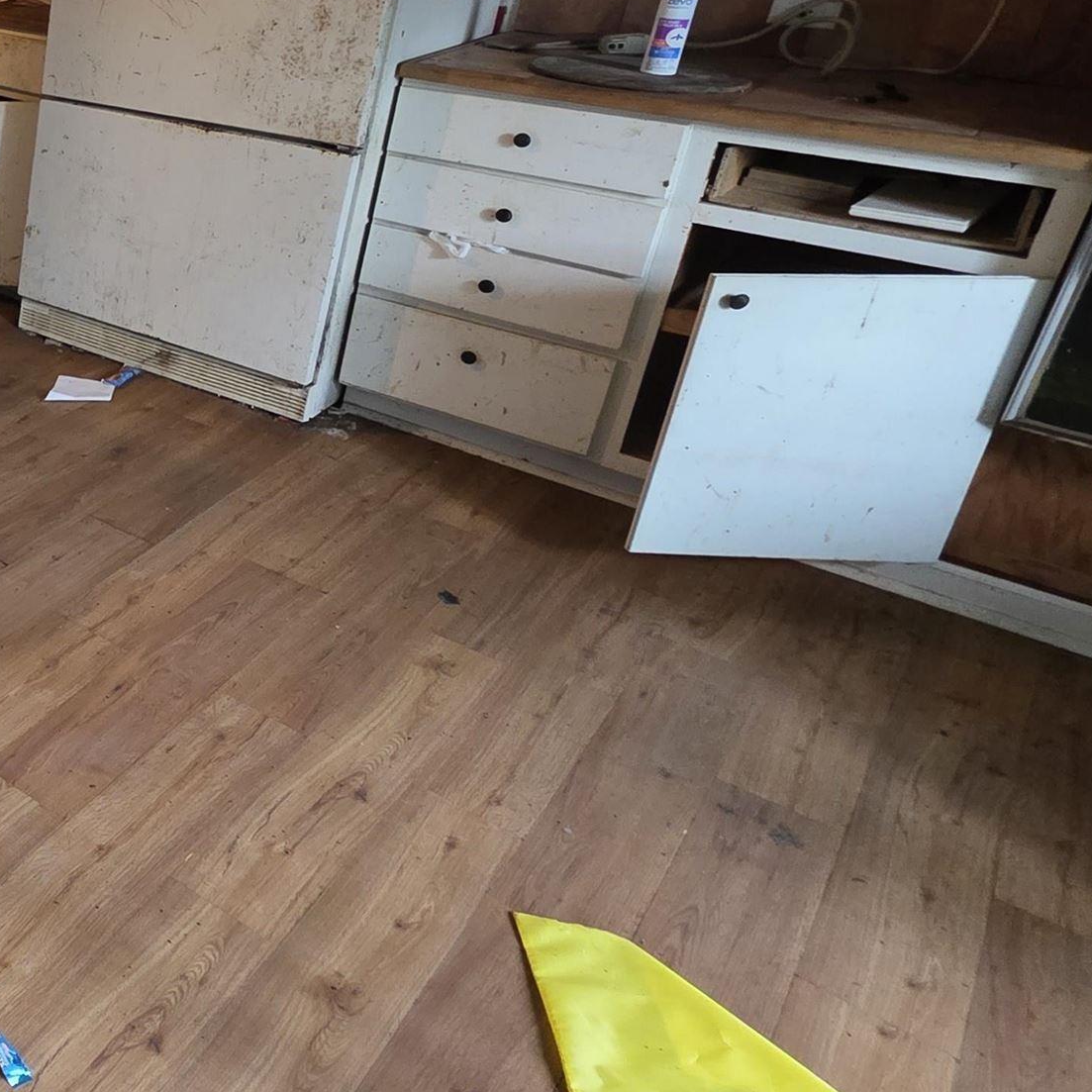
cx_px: -358
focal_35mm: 32
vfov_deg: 49.5
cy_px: 301
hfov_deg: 34.4
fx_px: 1142
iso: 500
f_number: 1.9
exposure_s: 1/60
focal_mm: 2.2
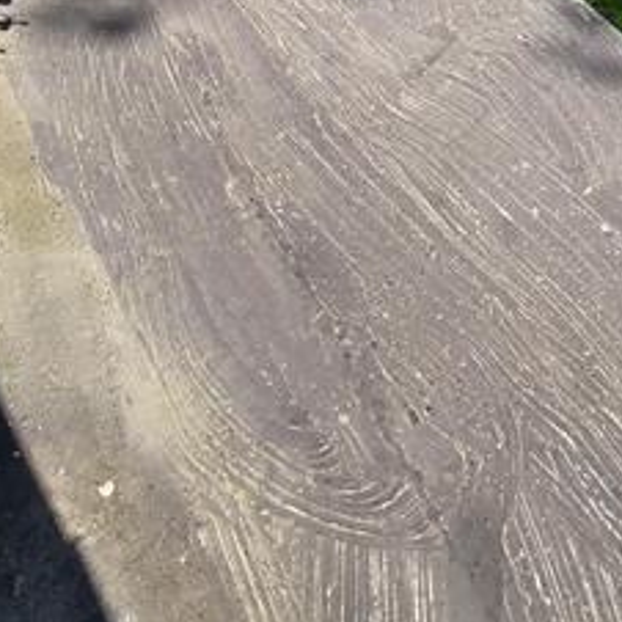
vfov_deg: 26.6
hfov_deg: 32.4
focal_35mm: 52
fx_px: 1057
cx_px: 427
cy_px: -231
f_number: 1.9
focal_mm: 2.2
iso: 40
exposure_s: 1/636
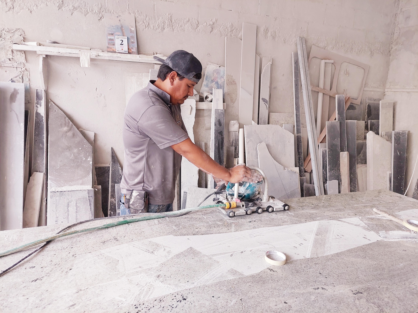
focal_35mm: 24
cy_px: 156
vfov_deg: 56.8
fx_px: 290
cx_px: 209
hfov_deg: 71.6
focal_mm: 5.23
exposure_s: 1/120
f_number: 1.8
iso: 80
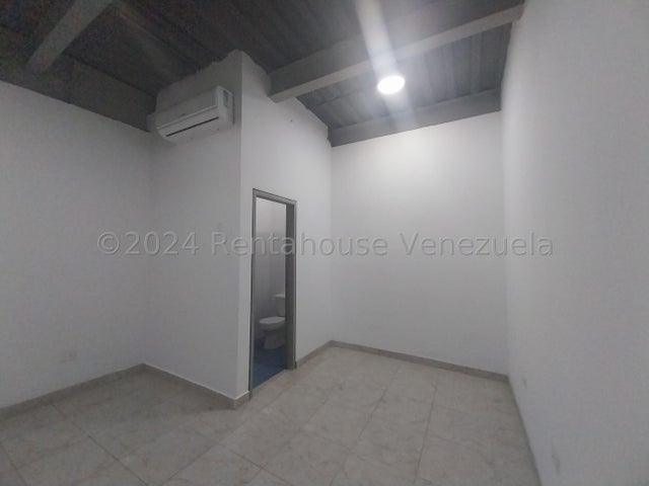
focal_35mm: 13
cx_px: 324
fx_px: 244
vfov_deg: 89.9
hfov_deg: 106.2
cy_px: 243
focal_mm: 1.3
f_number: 2.2
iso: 200
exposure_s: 1/60
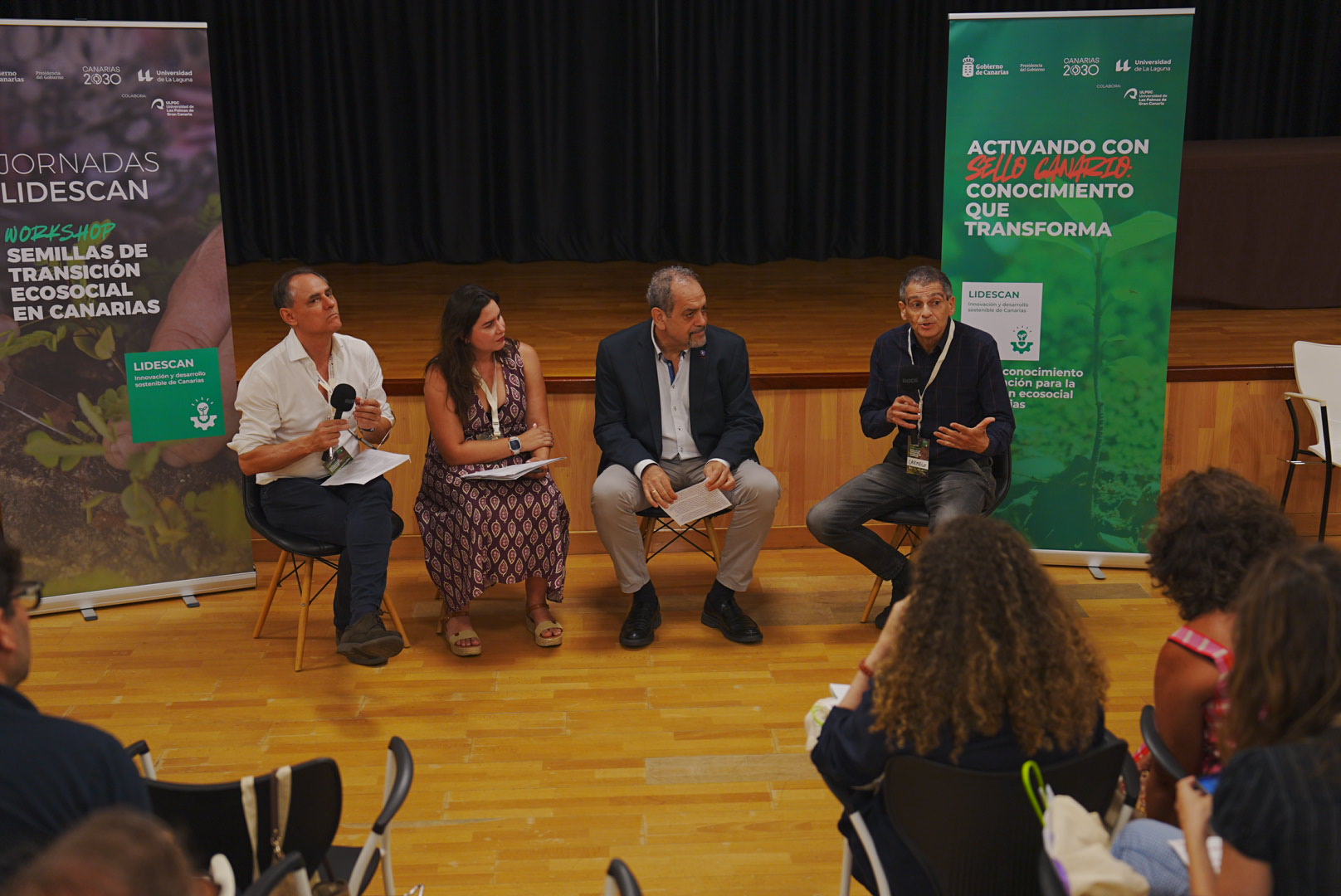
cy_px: 448
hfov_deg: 41.9
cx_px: 670
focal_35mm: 47
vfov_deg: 28.7
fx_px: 1752
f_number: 2.8
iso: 500
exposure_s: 1/100
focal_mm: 47
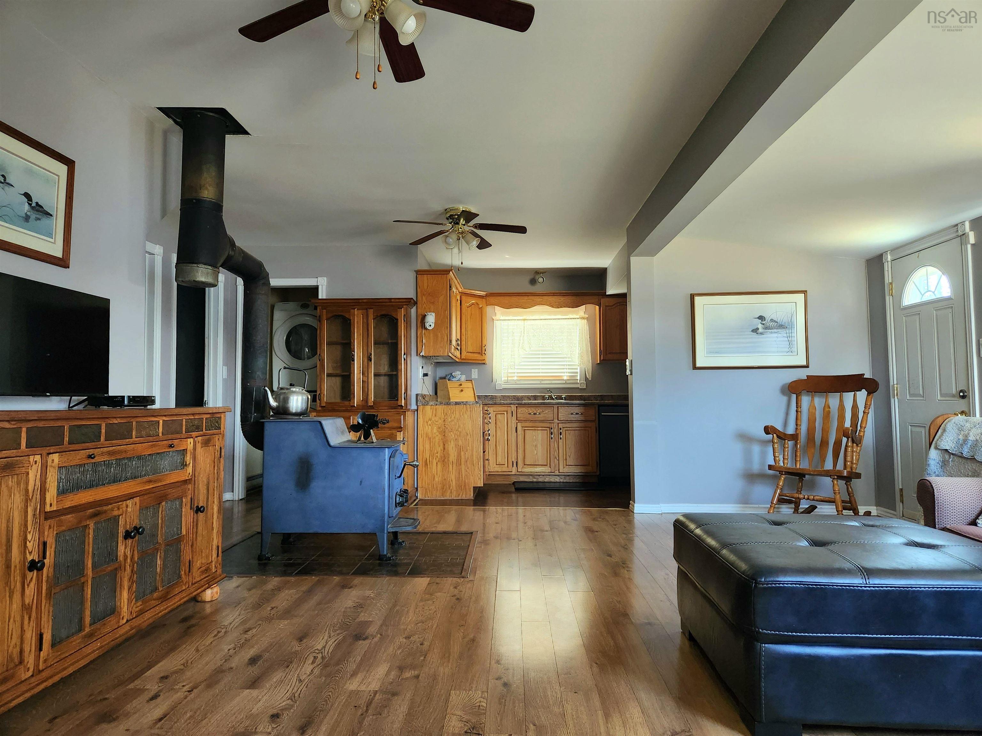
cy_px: 368
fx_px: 652
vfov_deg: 58.9
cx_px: 491
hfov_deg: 73.9
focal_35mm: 23
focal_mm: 5.4
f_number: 1.8
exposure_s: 1/120
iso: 320
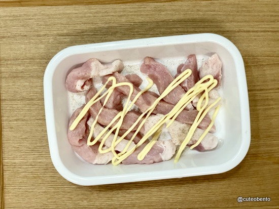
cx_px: 140
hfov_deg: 36.8
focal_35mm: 52
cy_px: 104
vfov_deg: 28.1
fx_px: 419
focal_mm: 6
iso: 125
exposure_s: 1/100
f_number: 2
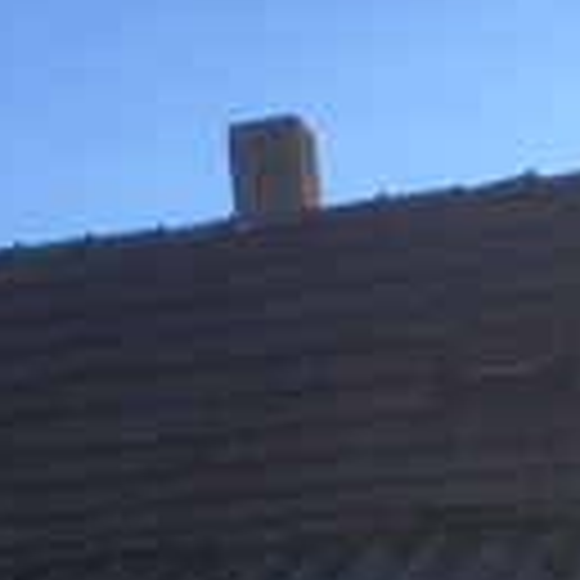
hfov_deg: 13.7
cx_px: 265
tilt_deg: +0.2
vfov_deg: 12.8
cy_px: 967
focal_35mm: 127
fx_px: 2407
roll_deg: +3.6
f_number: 2.2
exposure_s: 1/754
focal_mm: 4.15
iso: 25
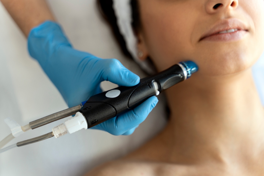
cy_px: 88
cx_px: 132
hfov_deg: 27.0
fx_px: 550
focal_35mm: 75
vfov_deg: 18.2
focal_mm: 75
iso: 320
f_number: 2.8
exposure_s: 1/160
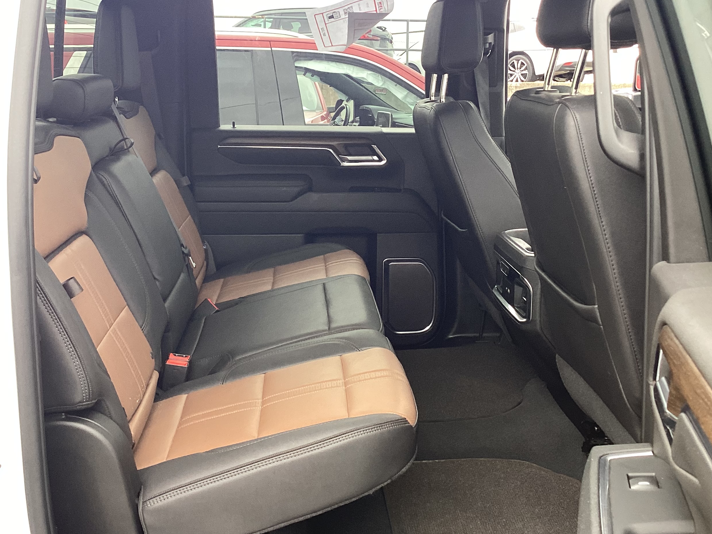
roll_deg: -0.2
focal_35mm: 41
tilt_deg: -8.3
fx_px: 843
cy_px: 224
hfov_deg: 45.8
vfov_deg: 35.1
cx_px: 368
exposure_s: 1/60
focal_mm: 3.3
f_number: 2.4
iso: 64
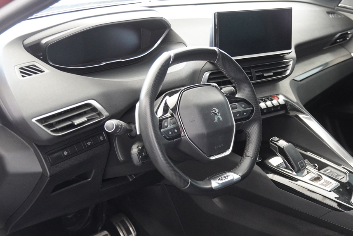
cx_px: 207
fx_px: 545
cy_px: 120
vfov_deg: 24.4
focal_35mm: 56
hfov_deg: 35.8
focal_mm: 31
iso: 2500
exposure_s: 1/160
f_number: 2.8
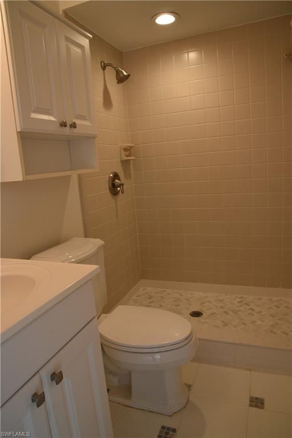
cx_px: 146
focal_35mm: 24
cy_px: 219
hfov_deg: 53.1
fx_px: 292
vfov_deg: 73.7
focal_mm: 24
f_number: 22
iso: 320
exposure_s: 1/5
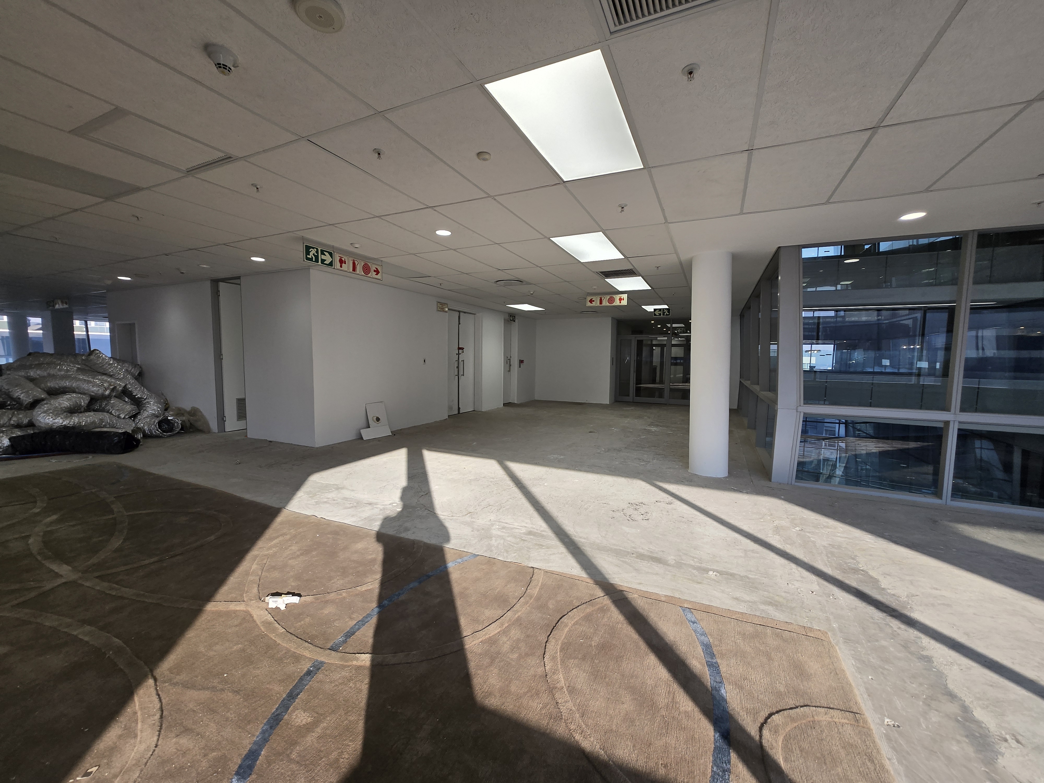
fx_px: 392
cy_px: 392
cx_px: 522
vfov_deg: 89.9
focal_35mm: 13
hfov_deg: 106.2
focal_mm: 1.7
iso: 32
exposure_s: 1/100
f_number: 2.2
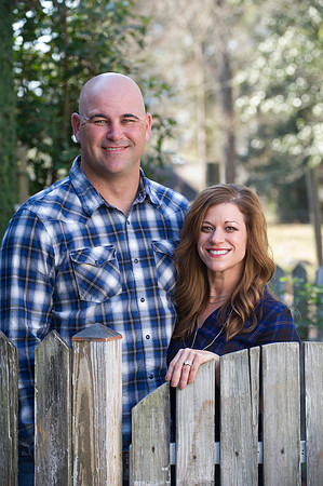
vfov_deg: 16.4
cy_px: 243
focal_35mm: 125
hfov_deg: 10.9
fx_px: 1686
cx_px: 162
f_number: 4.5
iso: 400
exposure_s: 1/100
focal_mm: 125
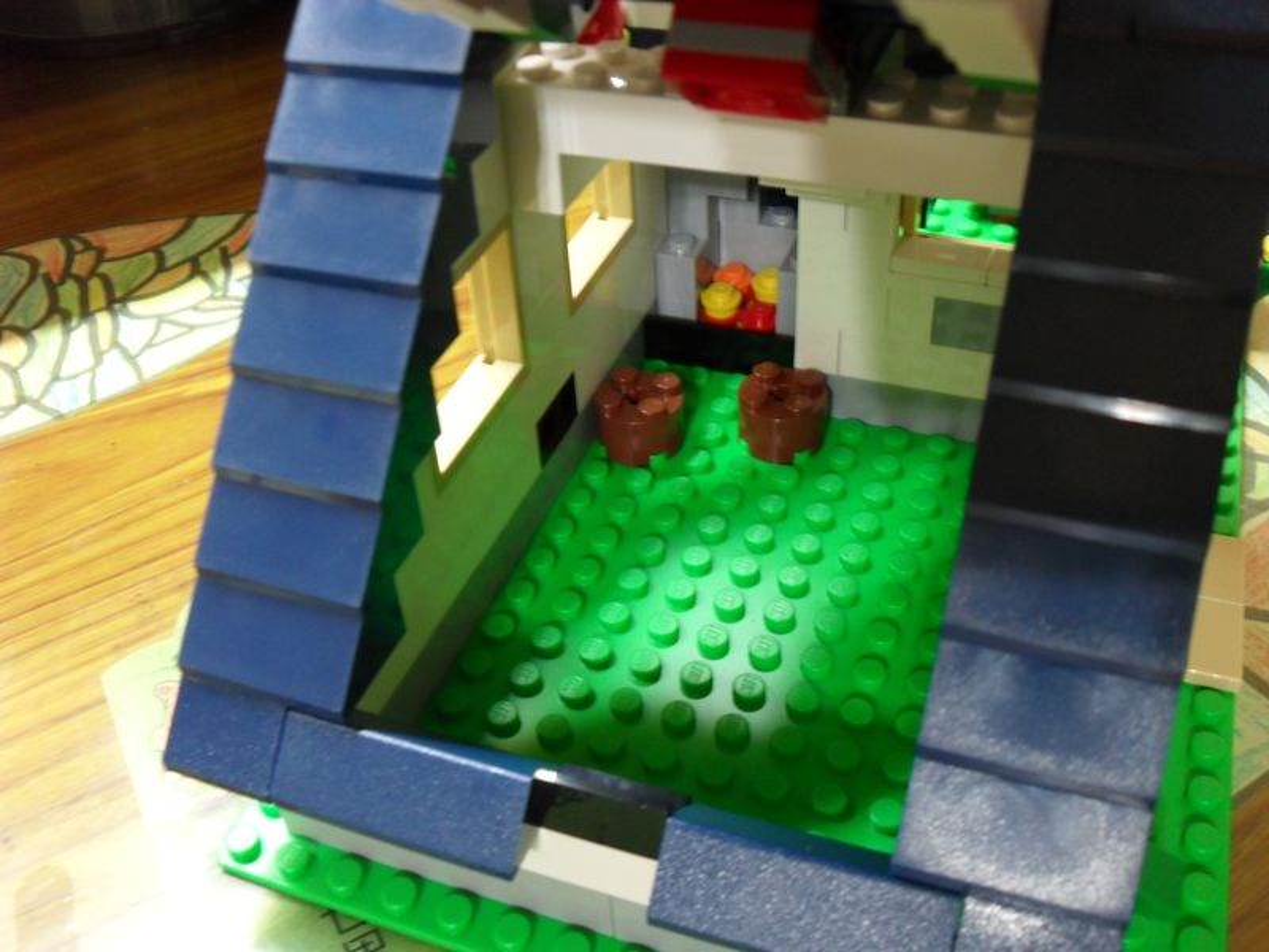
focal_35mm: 35
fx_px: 1283
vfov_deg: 40.7
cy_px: 476
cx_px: 634
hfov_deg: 52.6
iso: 200
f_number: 2.8
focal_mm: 6.2
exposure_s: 1/8
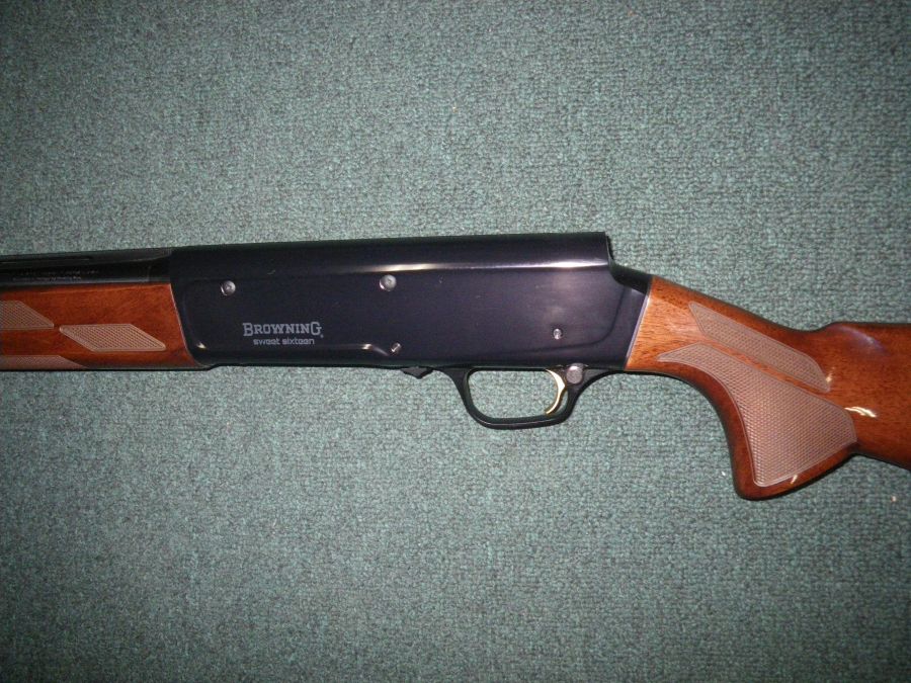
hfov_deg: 63.4
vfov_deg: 49.7
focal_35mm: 28
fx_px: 737
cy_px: 342
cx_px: 456
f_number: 3.5
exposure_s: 1/50
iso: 400
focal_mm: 5
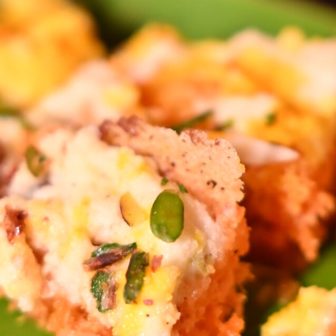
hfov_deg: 10.3
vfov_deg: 10.2
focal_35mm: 170
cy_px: 52
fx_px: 1867
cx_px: 180
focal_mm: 50
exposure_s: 1/500
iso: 1100
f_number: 2.2
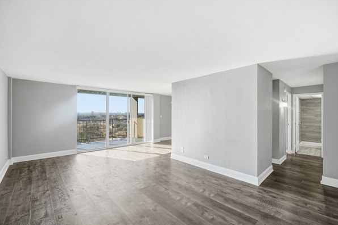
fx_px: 131
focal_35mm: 14
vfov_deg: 81.2
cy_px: 118
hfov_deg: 104.1
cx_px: 182
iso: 250
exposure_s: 1/160
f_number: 6.3
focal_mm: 9
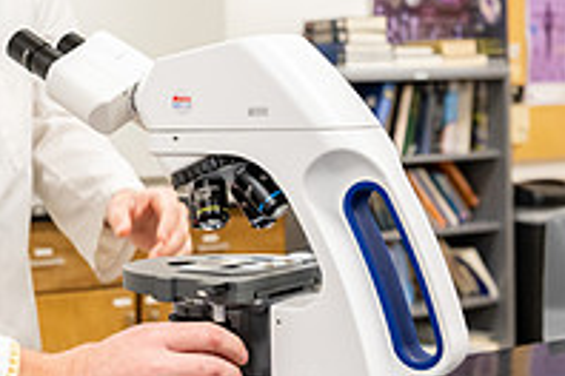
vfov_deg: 18.4
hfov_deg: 25.9
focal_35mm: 74
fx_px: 1161
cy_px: 143
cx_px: 0
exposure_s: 1/160
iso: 1000
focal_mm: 24
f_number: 3.2
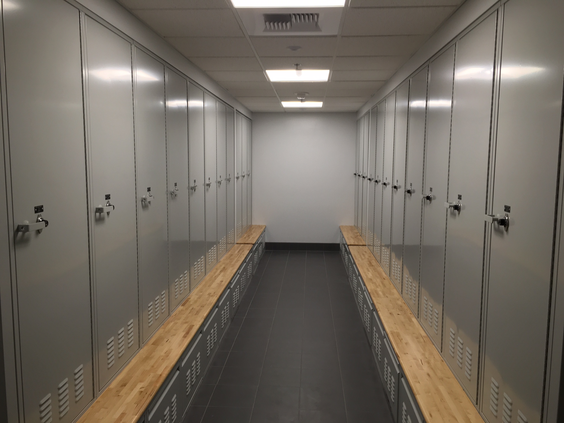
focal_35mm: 29
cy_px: 212
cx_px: 282
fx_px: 472
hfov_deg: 61.7
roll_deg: -1.4
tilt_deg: -6.2
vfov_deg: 48.2
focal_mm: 4.15
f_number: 2.2
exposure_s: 1/30
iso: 32
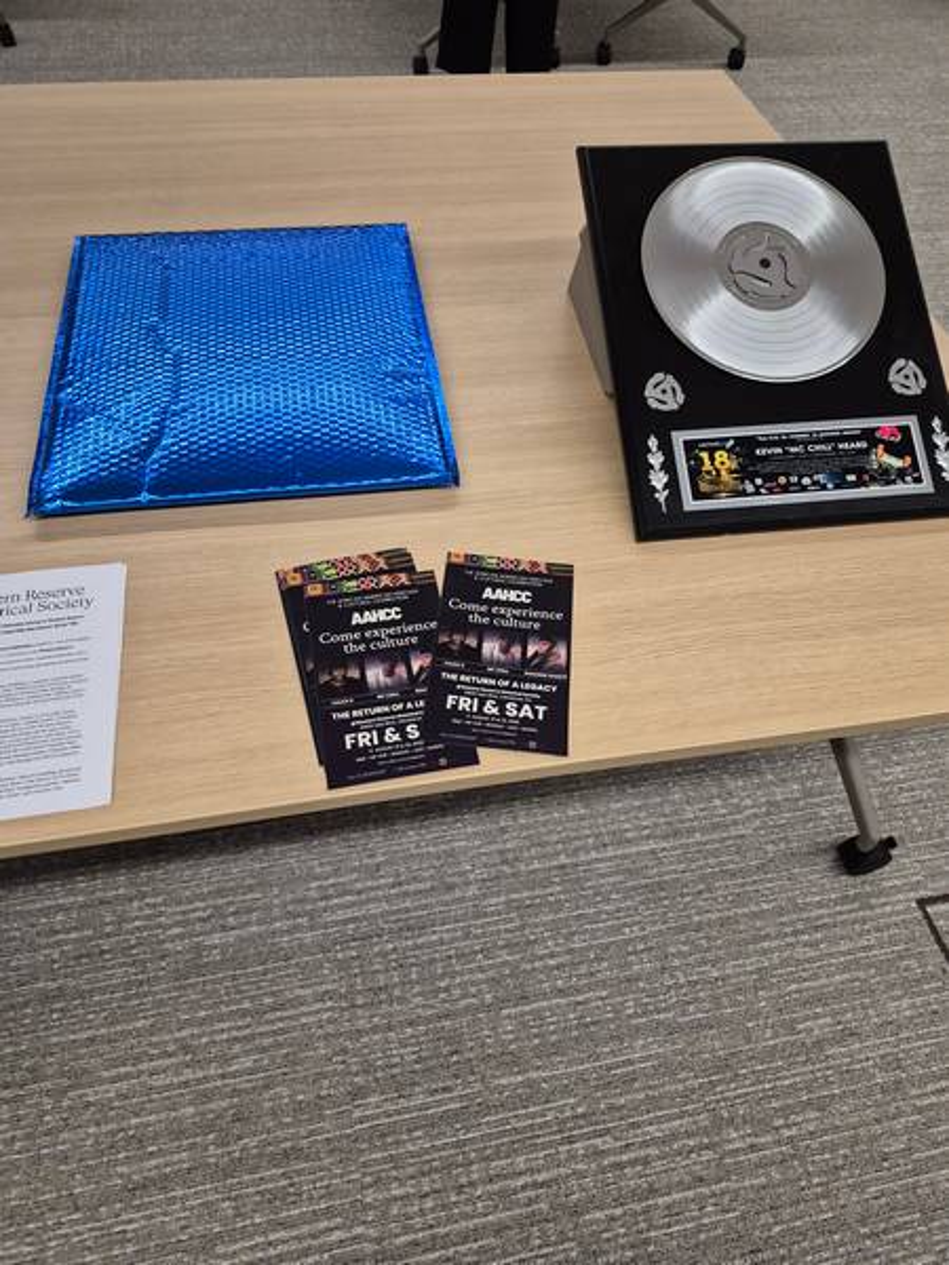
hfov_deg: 58.9
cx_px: 474
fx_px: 841
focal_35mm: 23
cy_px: 632
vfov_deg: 73.9
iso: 320
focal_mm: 5.4
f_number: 1.8
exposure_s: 1/120
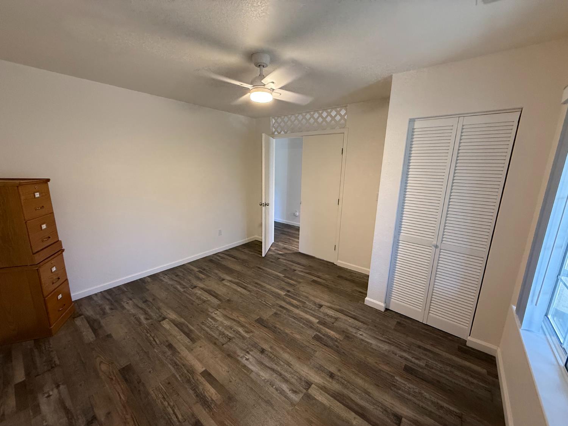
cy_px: 213
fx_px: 230
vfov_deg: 85.7
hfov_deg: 102.1
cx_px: 284
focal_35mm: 14
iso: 320
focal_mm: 2.22
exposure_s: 1/77
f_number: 2.2
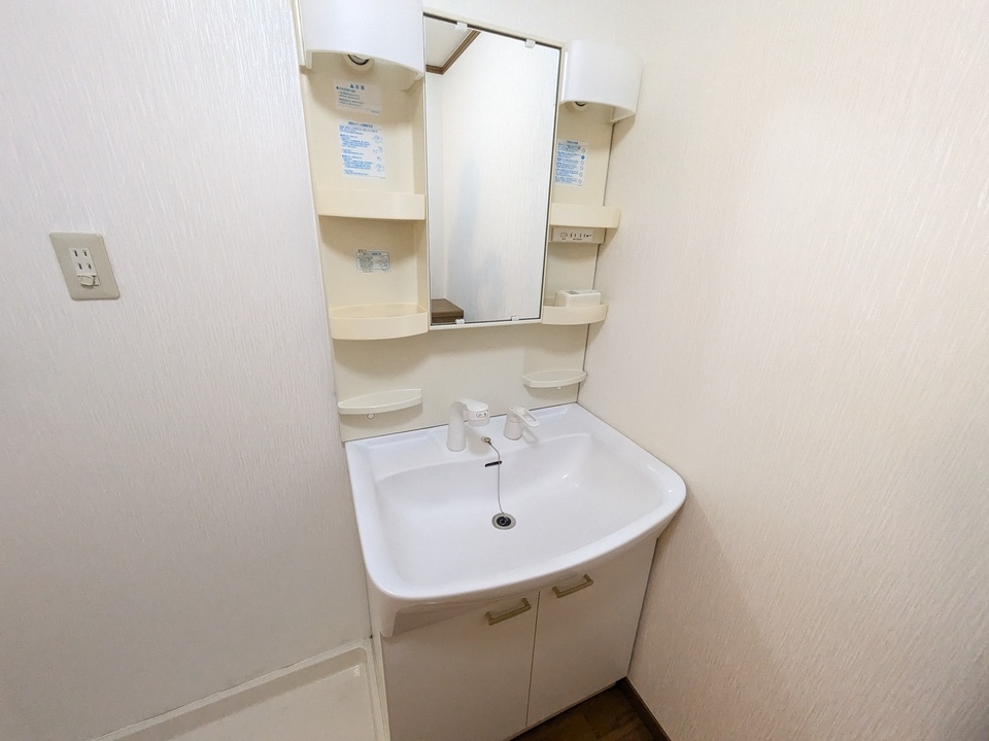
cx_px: 494
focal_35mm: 14
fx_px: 400
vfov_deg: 85.7
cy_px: 370
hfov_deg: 102.1
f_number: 2.2
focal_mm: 1.83
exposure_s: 1/60
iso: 921
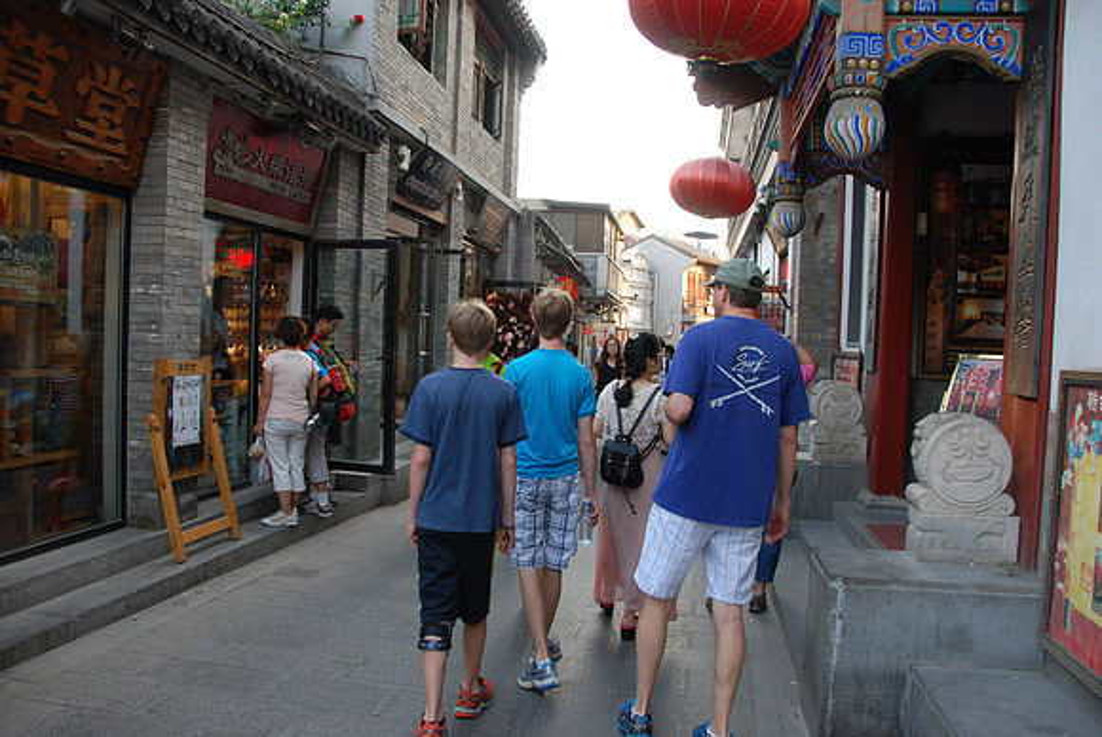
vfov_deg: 48.0
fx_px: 827
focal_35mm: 27
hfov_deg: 67.3
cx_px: 551
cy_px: 368
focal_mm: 18
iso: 250
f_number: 4
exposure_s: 1/60
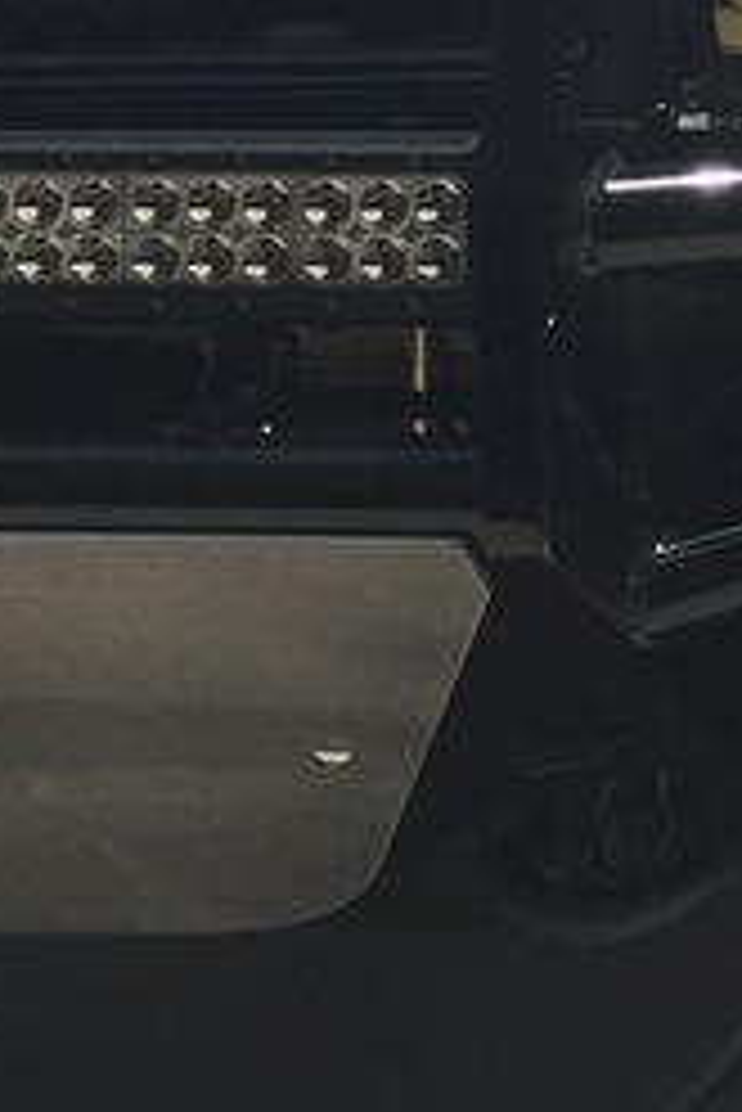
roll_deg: +0.0
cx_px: 1695
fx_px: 3859
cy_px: -149
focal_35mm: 125
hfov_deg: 9.8
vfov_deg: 15.9
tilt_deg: -4.5
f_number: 2.2
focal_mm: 4.15
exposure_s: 1/3049
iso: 32
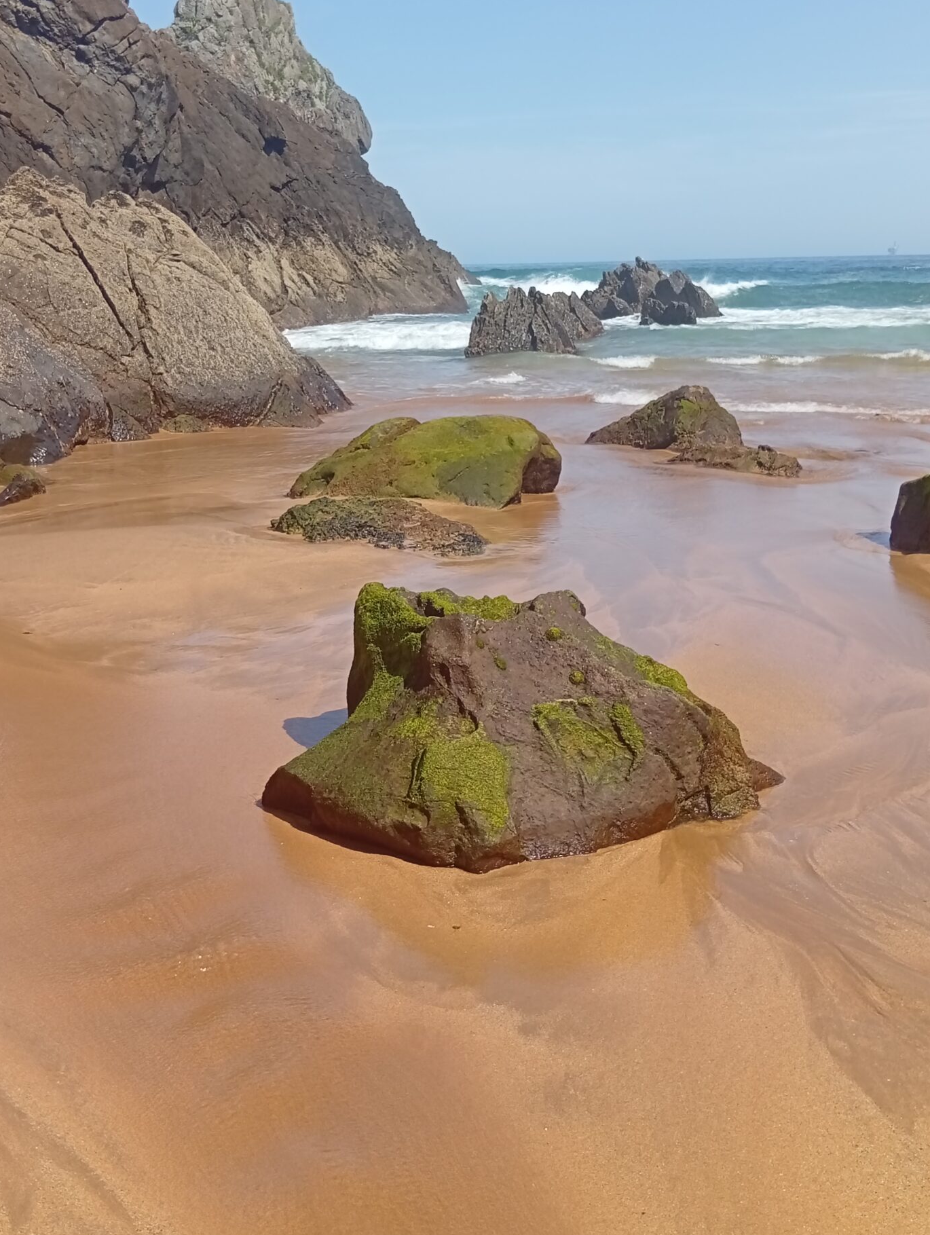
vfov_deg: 48.7
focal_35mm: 38
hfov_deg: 37.7
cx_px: 402
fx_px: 1358
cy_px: 517
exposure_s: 1/1235
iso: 52
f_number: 1.8
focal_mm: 3.84
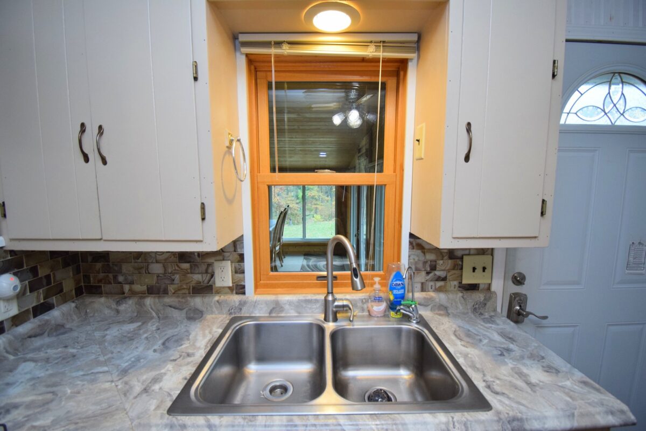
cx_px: 323
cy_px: 216
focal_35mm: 15
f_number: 4.5
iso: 900
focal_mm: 10
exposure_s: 1/60
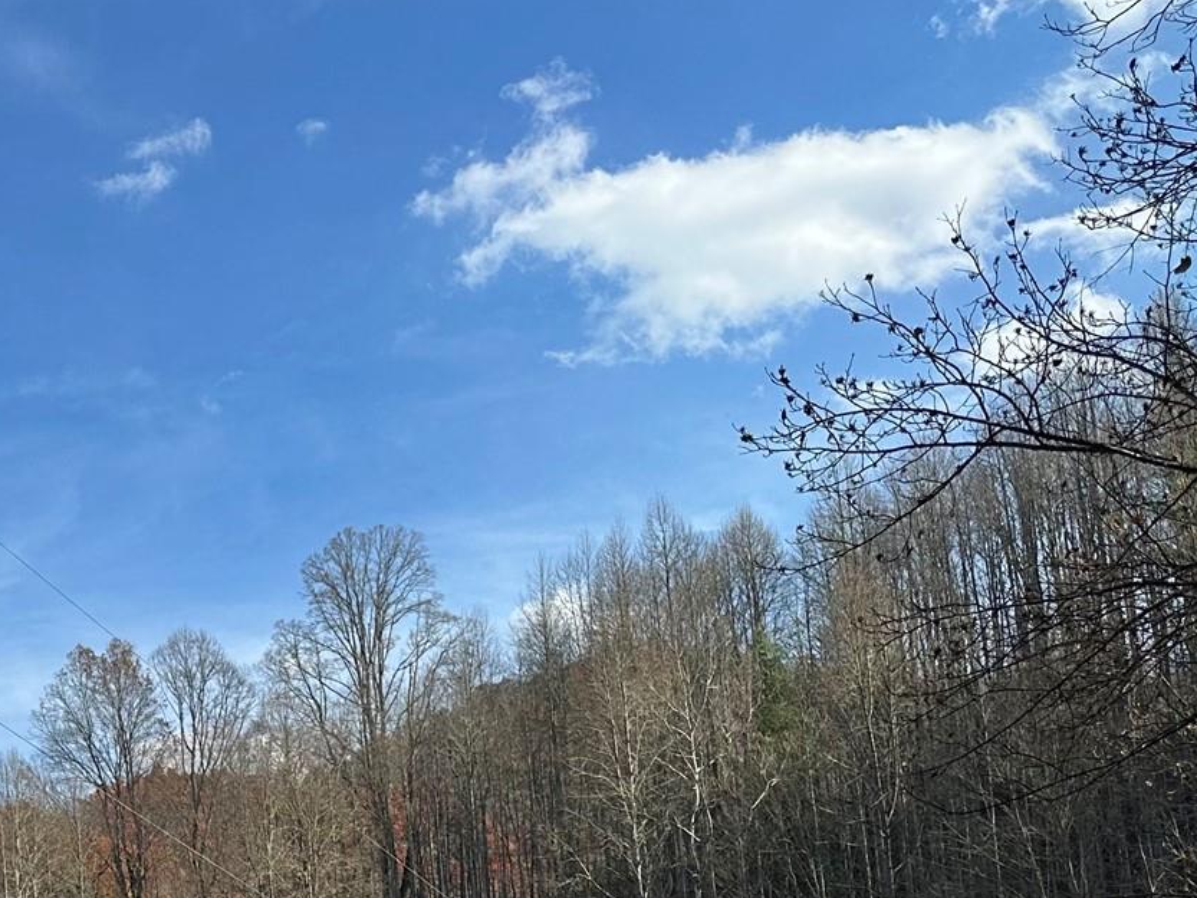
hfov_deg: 28.9
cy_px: 1030
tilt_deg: +5.9
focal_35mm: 59
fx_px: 2040
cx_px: -191
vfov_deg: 23.1
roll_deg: +1.3
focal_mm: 6.86
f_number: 1.78
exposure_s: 1/3155
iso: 80
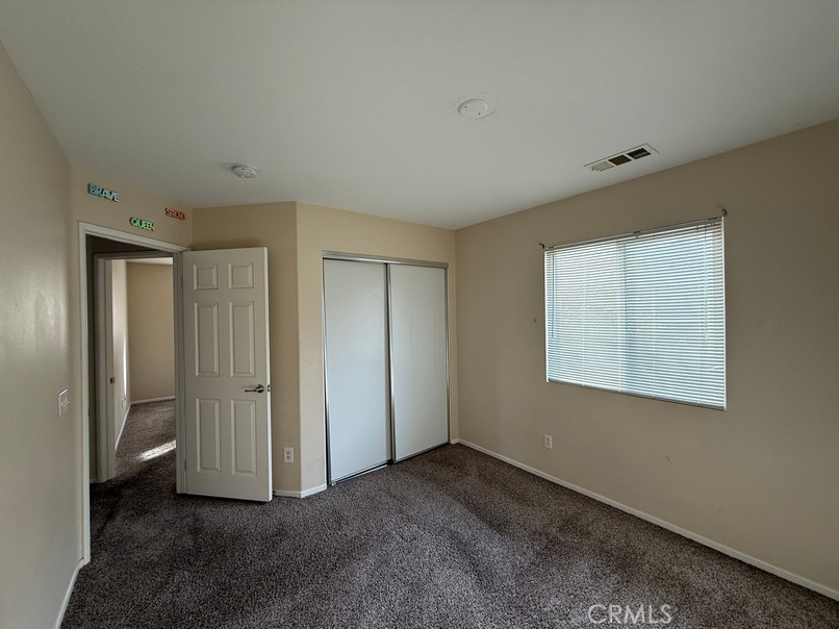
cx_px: 420
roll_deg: +1.2
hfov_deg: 102.1
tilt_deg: +0.0
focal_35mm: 14
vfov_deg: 85.6
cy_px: 314
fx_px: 339
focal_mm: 2.22
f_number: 2.2
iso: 125
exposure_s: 1/99
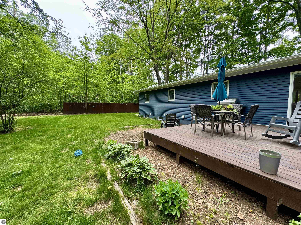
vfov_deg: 85.7
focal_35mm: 14
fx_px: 122
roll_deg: -0.2
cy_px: 112
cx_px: 150
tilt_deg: -4.2
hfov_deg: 102.1
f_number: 2.2
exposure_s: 1/99
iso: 80
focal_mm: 2.22
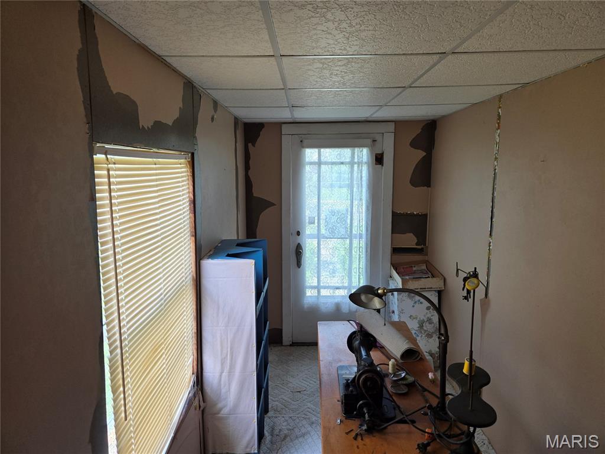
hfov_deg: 73.9
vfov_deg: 58.9
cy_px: 227
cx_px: 302
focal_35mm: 23
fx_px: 402
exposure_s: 1/180
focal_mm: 5.4
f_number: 1.8
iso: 64
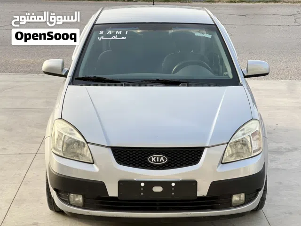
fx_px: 670
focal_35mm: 77
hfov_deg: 25.3
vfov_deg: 19.1
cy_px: 113
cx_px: 150
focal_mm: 9
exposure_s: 1/121
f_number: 2.8
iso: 25
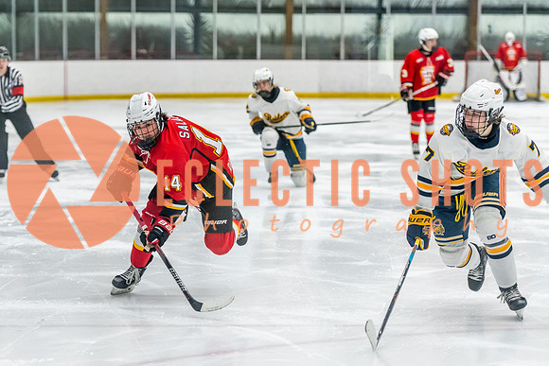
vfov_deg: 9.7
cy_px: 233
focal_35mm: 141
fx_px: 2147
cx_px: 184
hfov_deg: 14.5
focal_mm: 105
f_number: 2.8
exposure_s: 1/800
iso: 3200
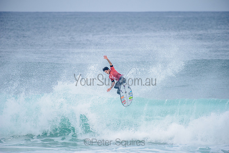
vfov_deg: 2.8
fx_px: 3181
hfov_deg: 4.1
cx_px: 114
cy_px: 76
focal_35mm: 500
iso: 320
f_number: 5.6
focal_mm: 500
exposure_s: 1/2000
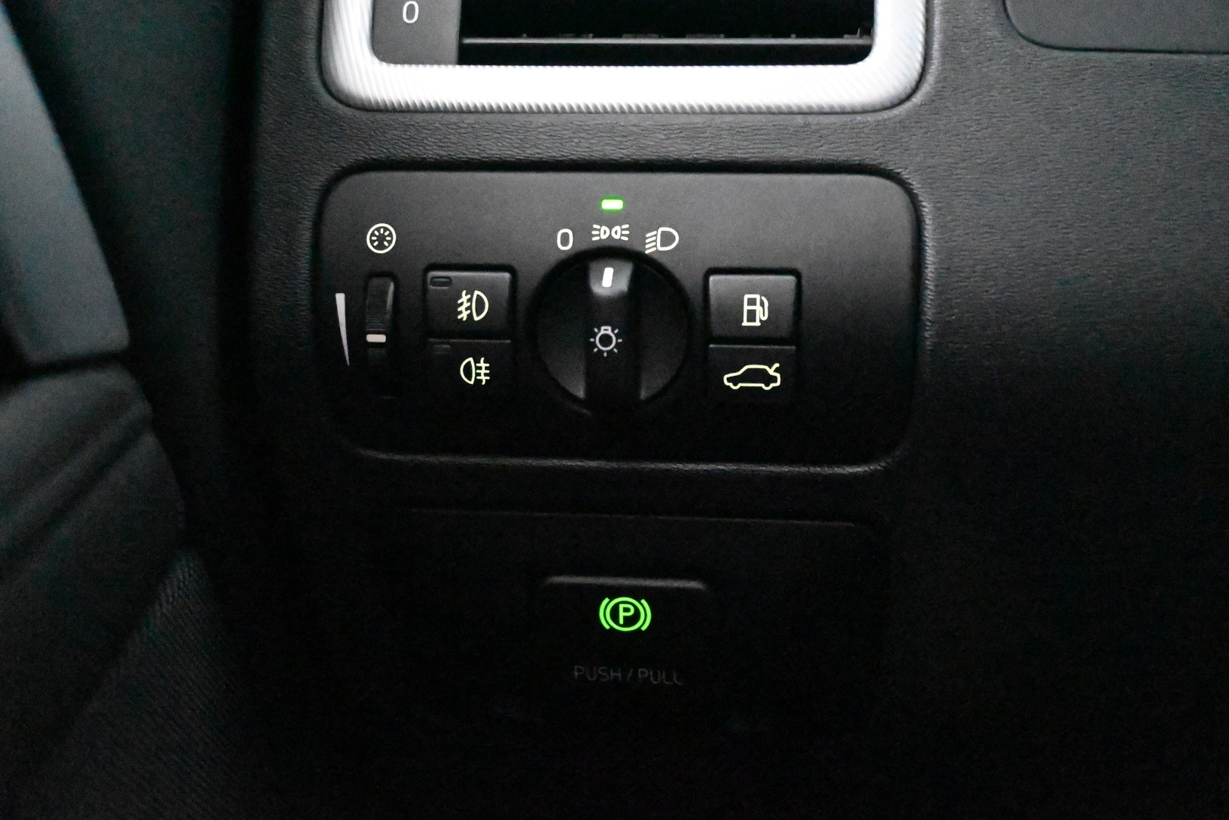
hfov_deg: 43.6
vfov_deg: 29.9
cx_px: 614
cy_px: 410
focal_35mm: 45
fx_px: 1536
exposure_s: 1/50
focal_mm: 30
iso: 51200
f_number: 4.8
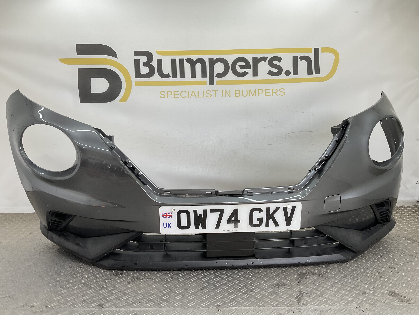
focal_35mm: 29
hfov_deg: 61.7
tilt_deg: -9.0
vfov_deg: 48.2
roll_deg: -0.3
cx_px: 210
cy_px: 158
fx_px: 351
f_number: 1.8
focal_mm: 3
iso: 16
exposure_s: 1/166
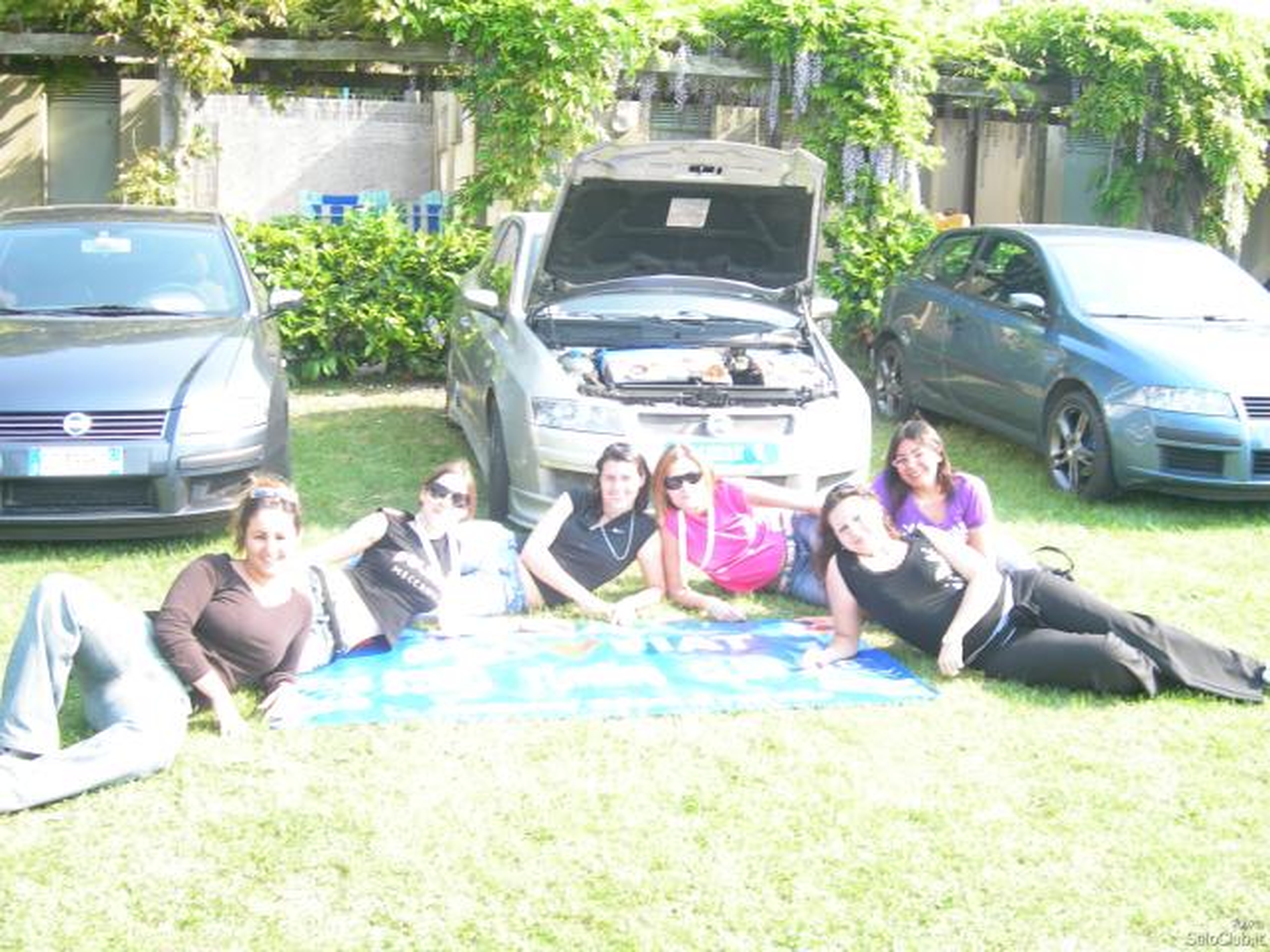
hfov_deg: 45.8
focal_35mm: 41
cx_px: 635
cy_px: 476
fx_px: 1504
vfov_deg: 35.1
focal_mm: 8.5
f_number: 2.9
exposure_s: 1/100
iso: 50
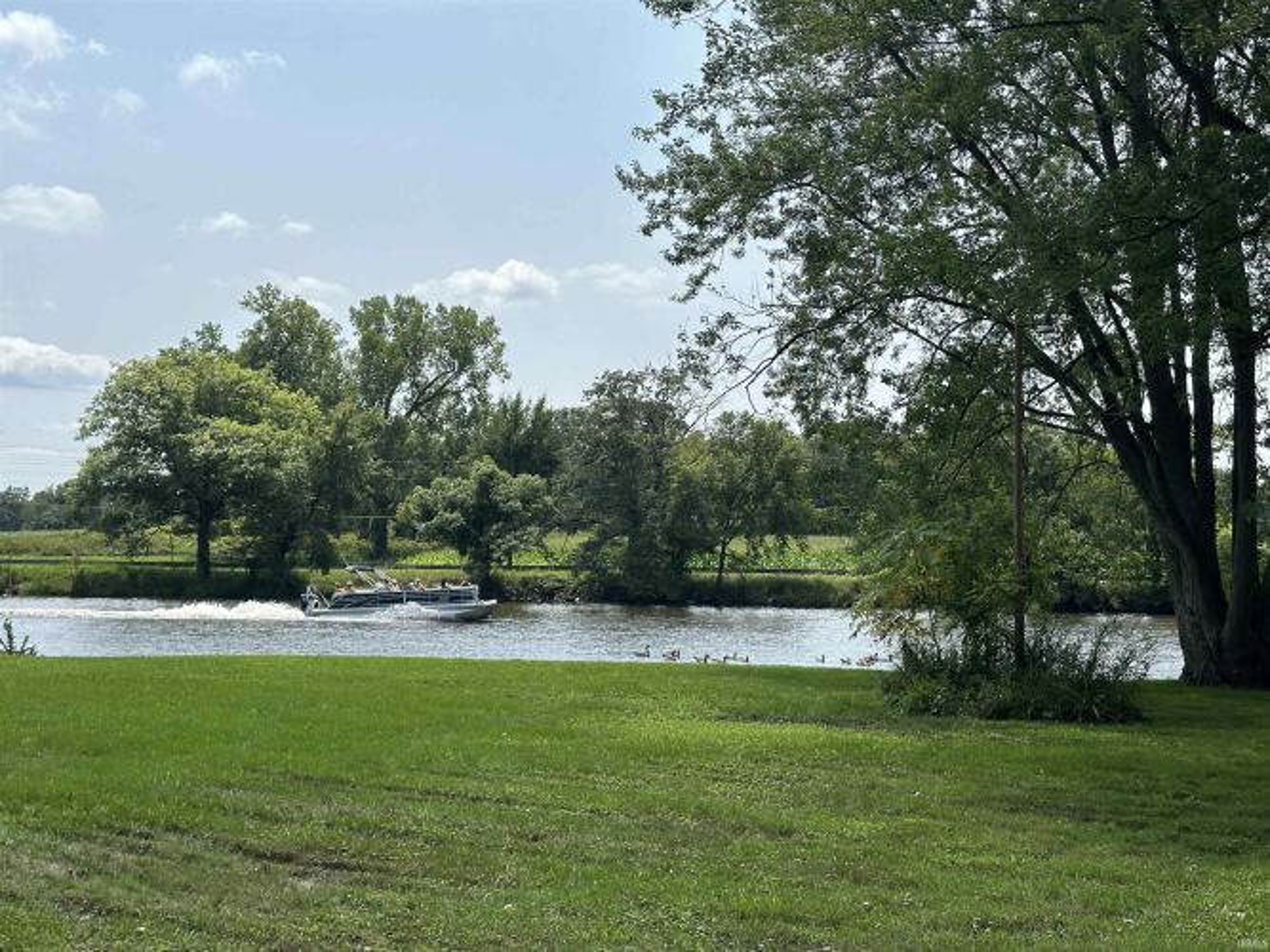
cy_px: 476
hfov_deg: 39.7
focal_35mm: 48
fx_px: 1761
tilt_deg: +3.8
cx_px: 635
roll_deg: -1.0
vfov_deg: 30.3
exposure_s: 1/5000
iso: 64
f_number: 1.78
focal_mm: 6.86
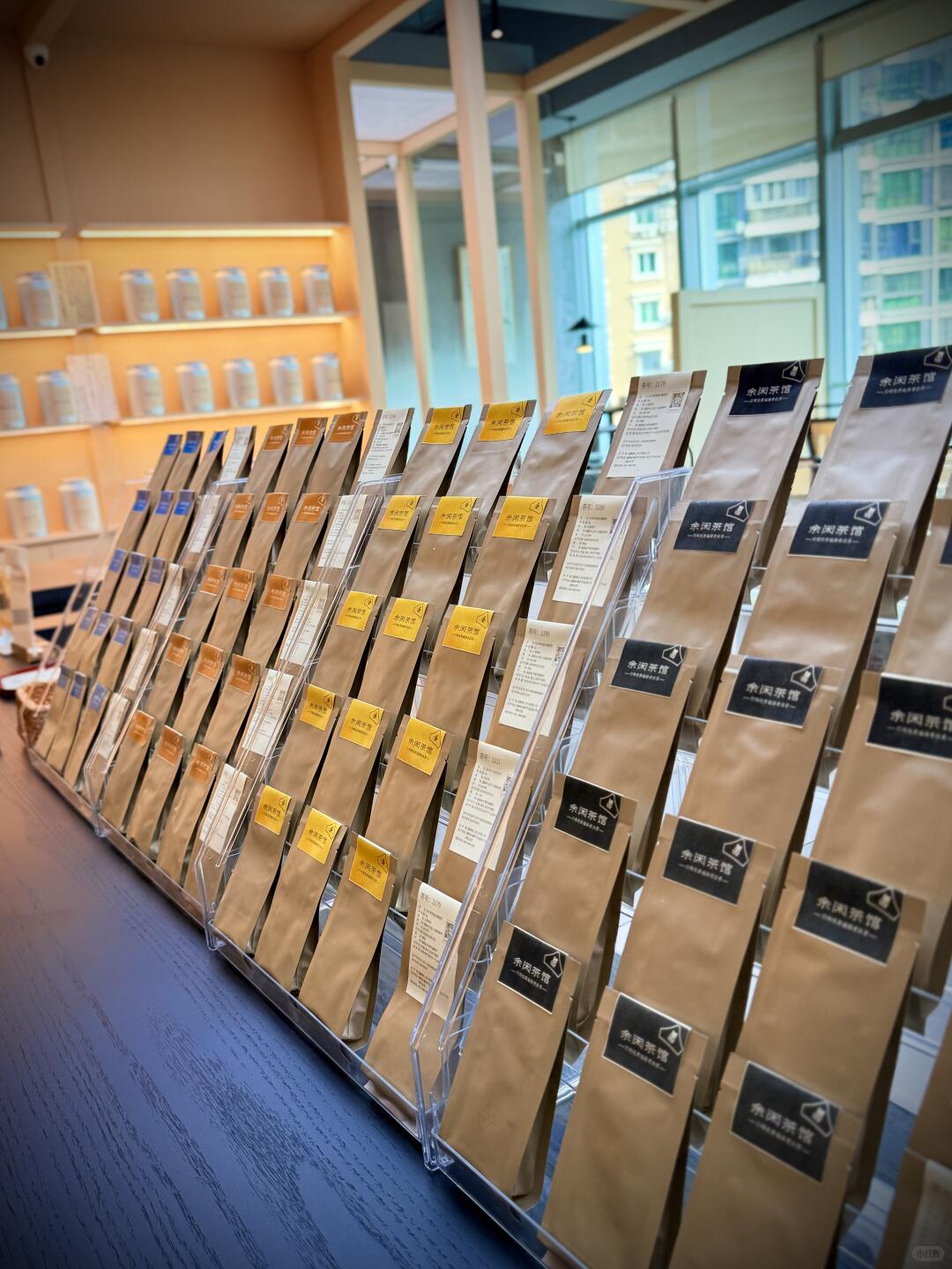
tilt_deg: -14.0
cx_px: 476
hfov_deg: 56.8
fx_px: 880
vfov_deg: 71.6
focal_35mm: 24
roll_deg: +1.3
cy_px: 634
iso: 200
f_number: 1.78
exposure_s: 1/111
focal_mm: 6.76
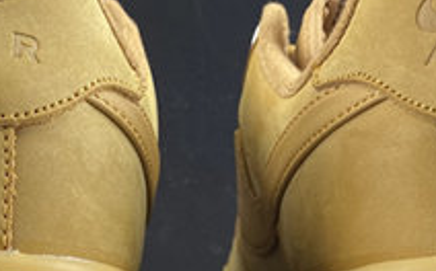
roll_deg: +0.6
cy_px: 440
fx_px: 1080
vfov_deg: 13.3
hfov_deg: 22.8
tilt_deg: -3.3
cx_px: 197
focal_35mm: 91
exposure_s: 1/50
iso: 100
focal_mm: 4.25
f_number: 1.8
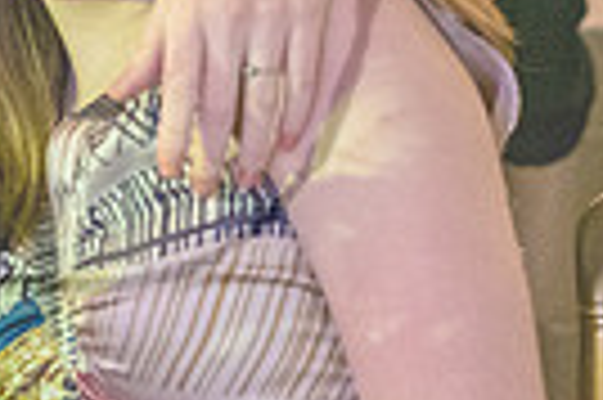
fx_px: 5069
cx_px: -18
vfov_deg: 4.5
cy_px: -16
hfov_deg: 6.8
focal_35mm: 303
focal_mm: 70
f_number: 2.8
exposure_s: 1/60
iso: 12800
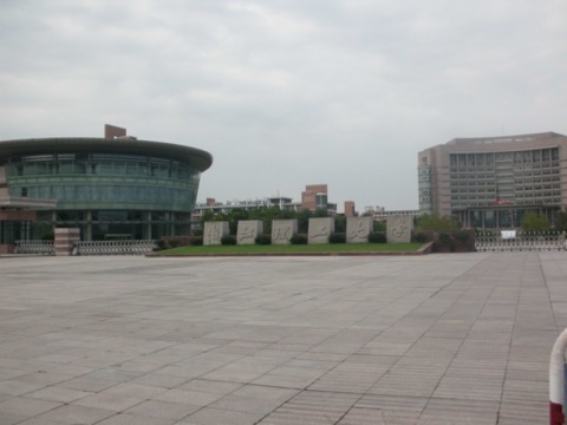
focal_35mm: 36
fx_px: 590
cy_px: 212
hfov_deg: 51.4
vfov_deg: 39.7
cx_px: 284
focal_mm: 6.3
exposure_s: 1/160
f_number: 7.3
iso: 64
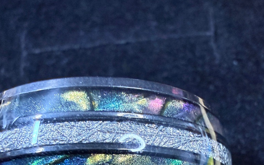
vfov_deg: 21.5
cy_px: 228
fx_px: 381
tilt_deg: -72.3
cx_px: 136
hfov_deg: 38.2
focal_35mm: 53
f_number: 2.2
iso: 250
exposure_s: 1/48
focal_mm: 2.22
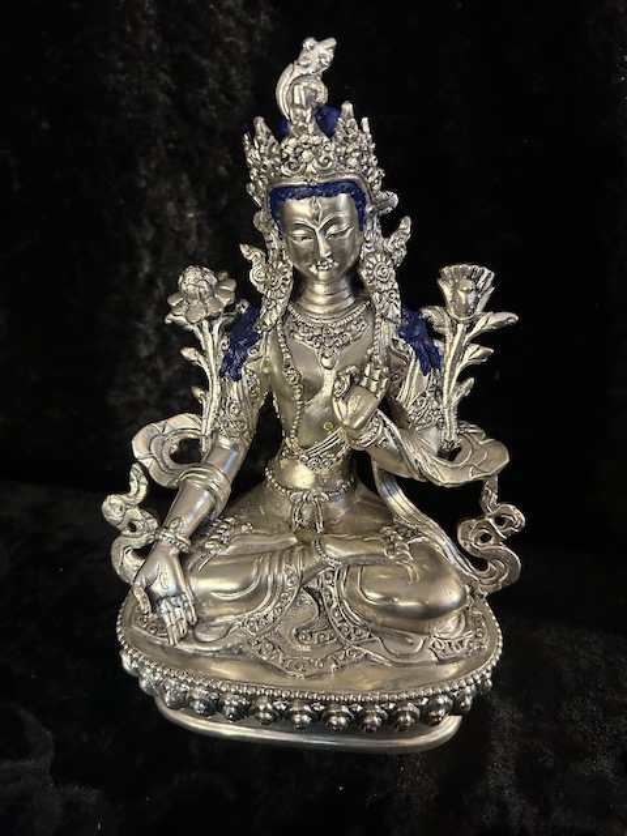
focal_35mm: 26
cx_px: 314
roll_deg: -1.3
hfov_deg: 53.1
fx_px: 628
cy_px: 418
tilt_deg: -23.5
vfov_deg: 67.3
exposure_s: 1/33
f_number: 1.5
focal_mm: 5.7
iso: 400
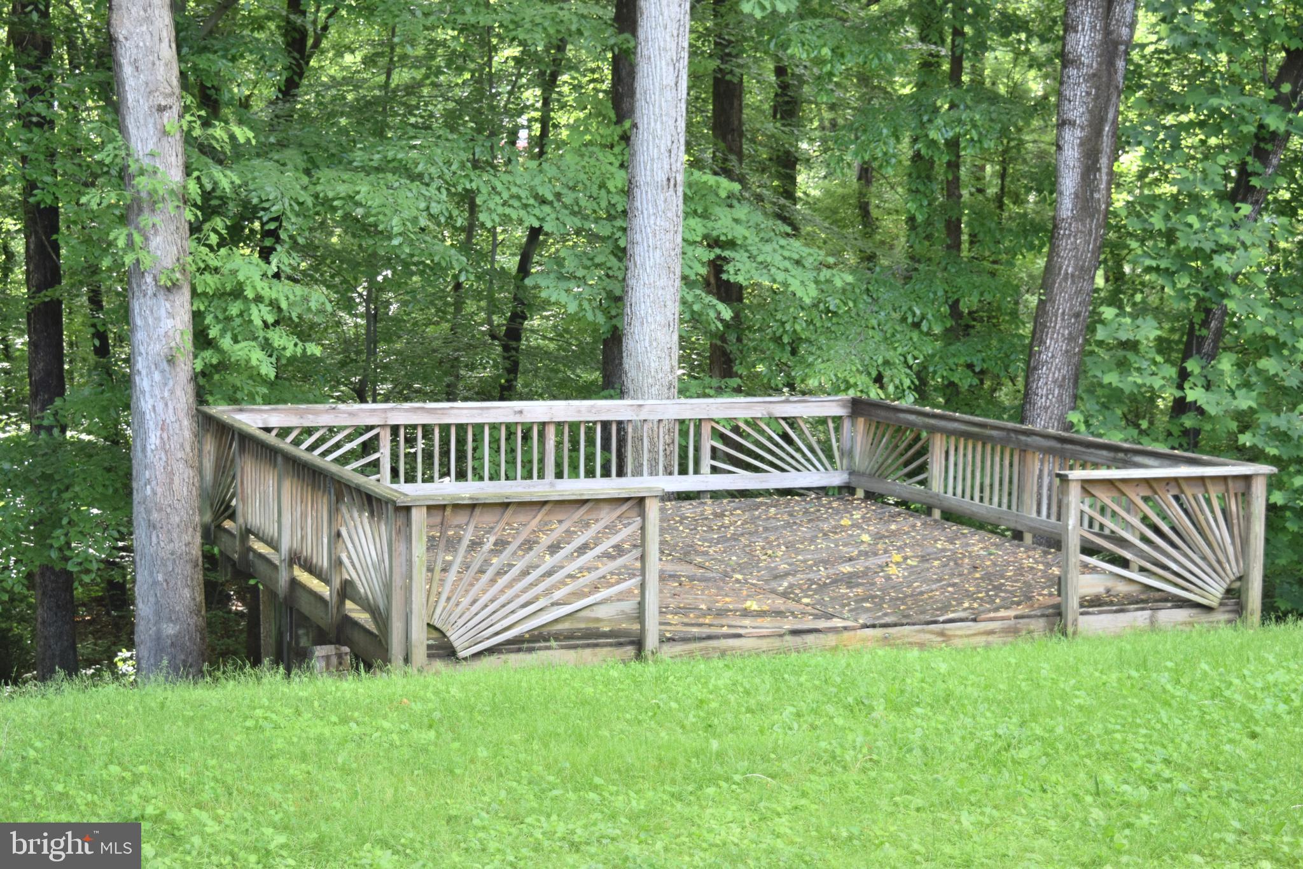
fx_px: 2172
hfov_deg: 33.4
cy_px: 434
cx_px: 652
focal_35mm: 60
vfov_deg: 22.6
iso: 400
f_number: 4.8
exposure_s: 1/80
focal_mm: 40
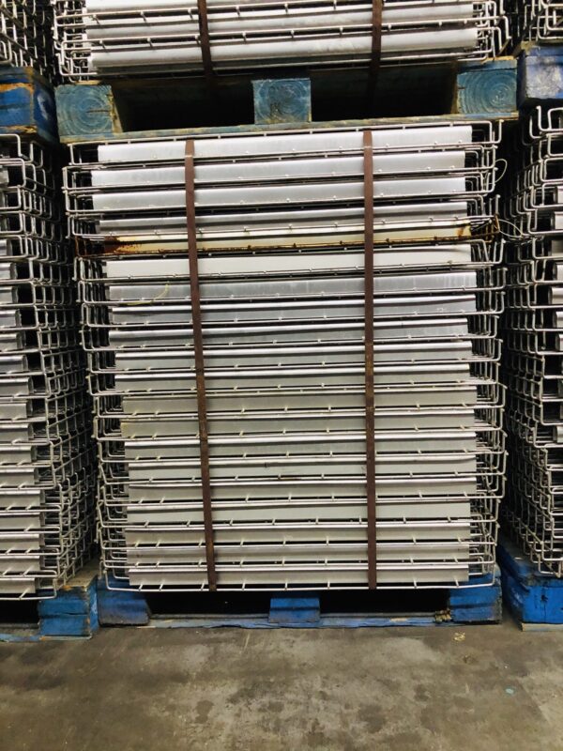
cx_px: 282
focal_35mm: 28
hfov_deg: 49.7
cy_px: 376
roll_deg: +1.3
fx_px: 607
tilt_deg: -5.1
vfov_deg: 63.4
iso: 80
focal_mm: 3.99
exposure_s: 1/5
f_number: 1.8
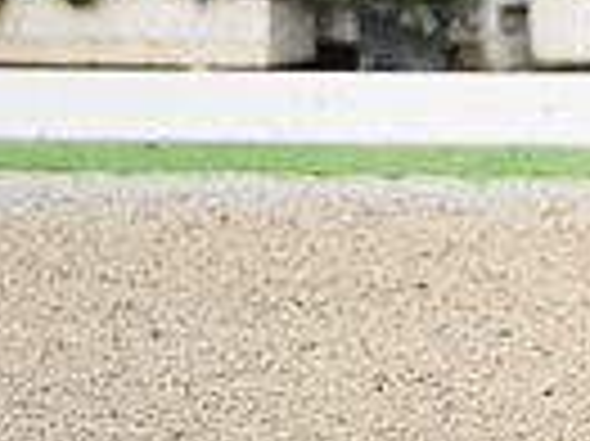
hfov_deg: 1.4
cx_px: 1085
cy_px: -200
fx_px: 24742
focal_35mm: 1453
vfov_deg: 1.0
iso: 2200
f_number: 4.5
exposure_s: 1/1250
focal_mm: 340
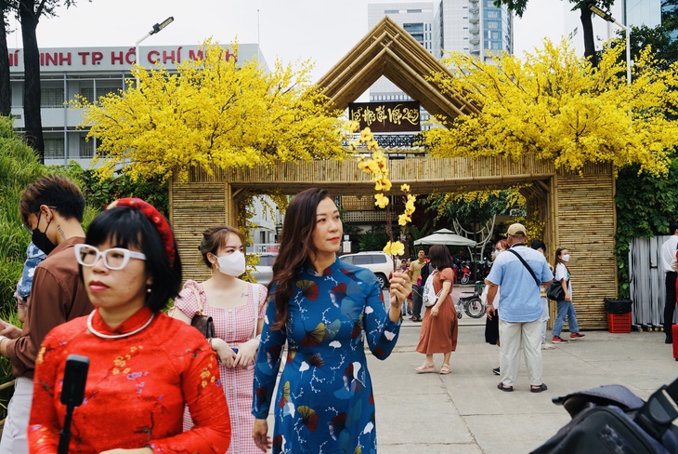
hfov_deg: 51.9
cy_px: 227
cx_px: 339
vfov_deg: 36.0
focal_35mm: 37
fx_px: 697
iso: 100
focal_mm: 37
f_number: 9
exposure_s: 1/100
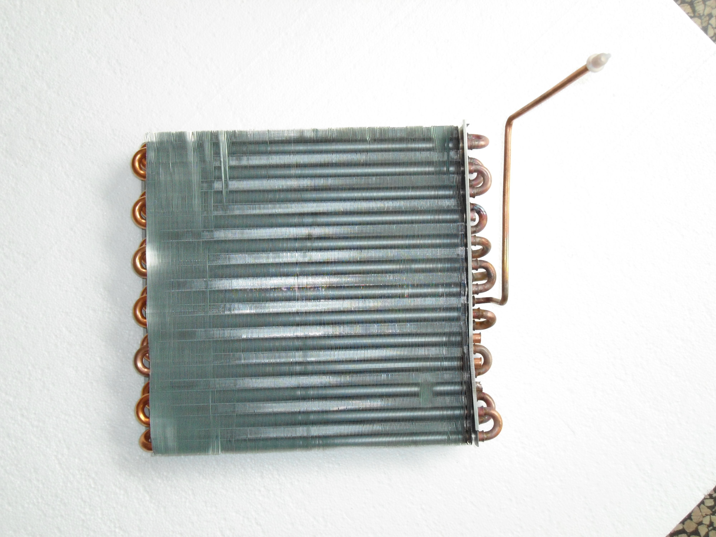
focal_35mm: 31
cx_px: 358
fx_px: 641
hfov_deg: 58.4
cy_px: 268
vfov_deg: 45.4
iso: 400
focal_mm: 5.6
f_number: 3
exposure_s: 1/40
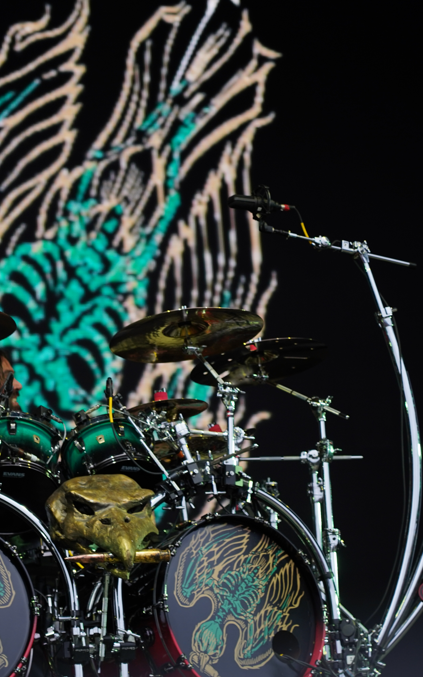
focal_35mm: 161
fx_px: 2969
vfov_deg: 13.0
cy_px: 338
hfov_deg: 8.1
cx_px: 64
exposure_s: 1/125
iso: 250
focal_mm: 105
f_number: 4
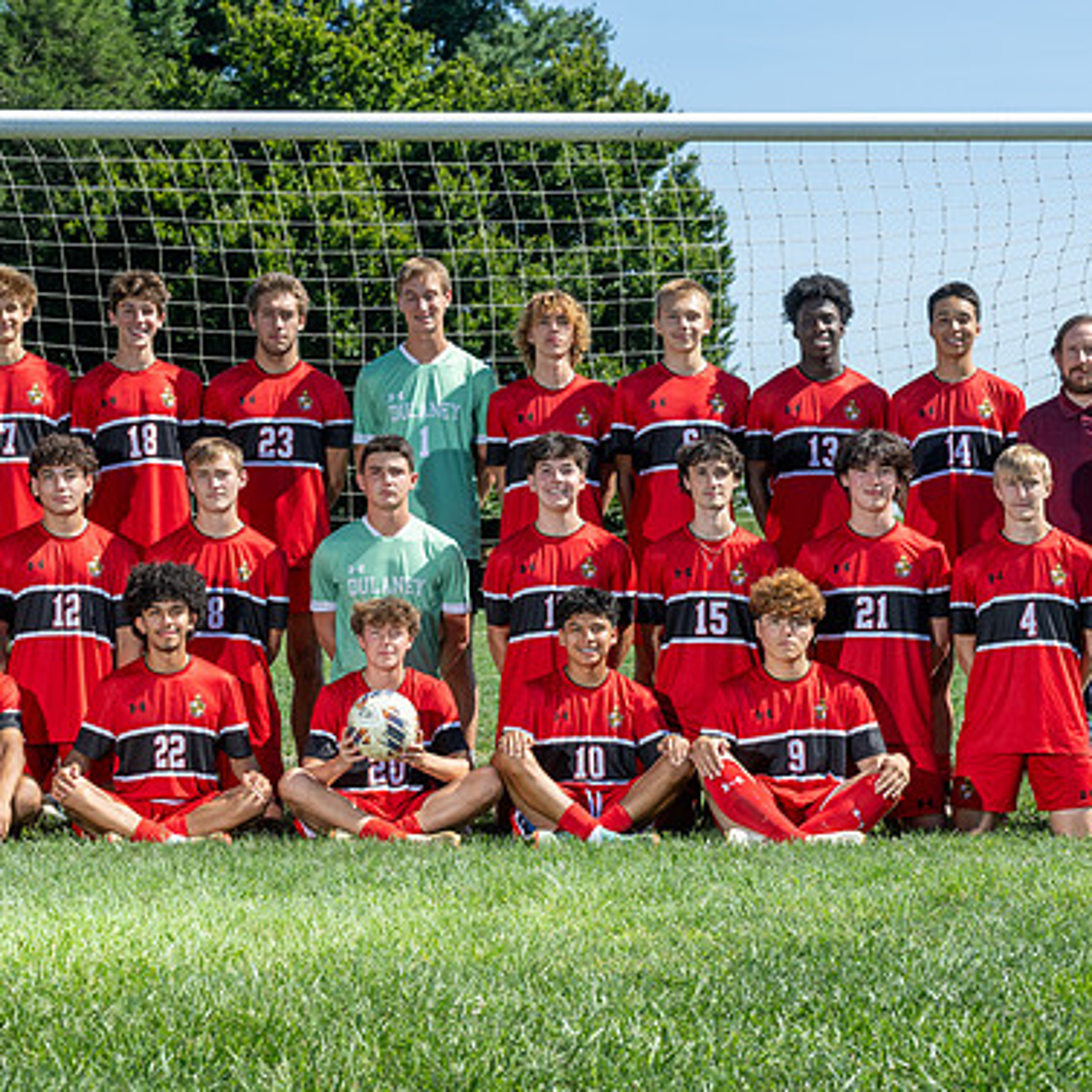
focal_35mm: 113
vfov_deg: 15.4
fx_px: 4033
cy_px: 632
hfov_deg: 15.4
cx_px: 387
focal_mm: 70
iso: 100
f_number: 7.1
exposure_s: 1/250
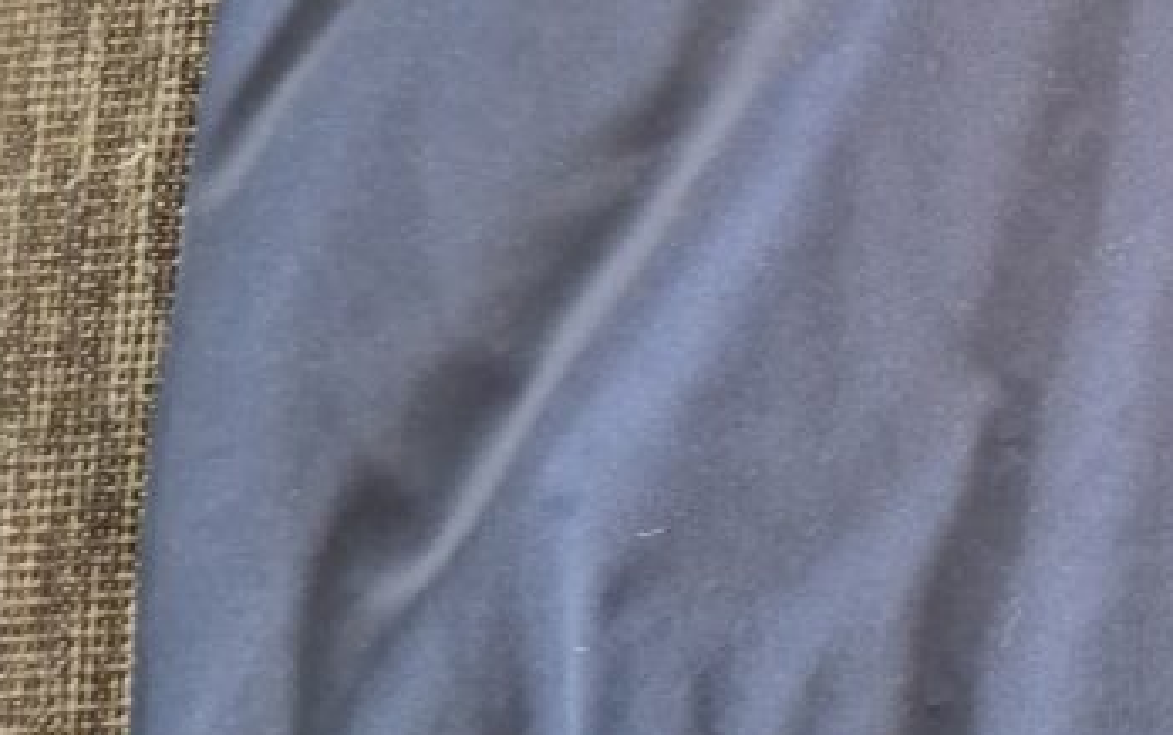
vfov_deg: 18.4
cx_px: 1234
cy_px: 94
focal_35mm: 70
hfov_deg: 27.3
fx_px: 2239
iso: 800
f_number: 1.8
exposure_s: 1/50
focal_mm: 5.4
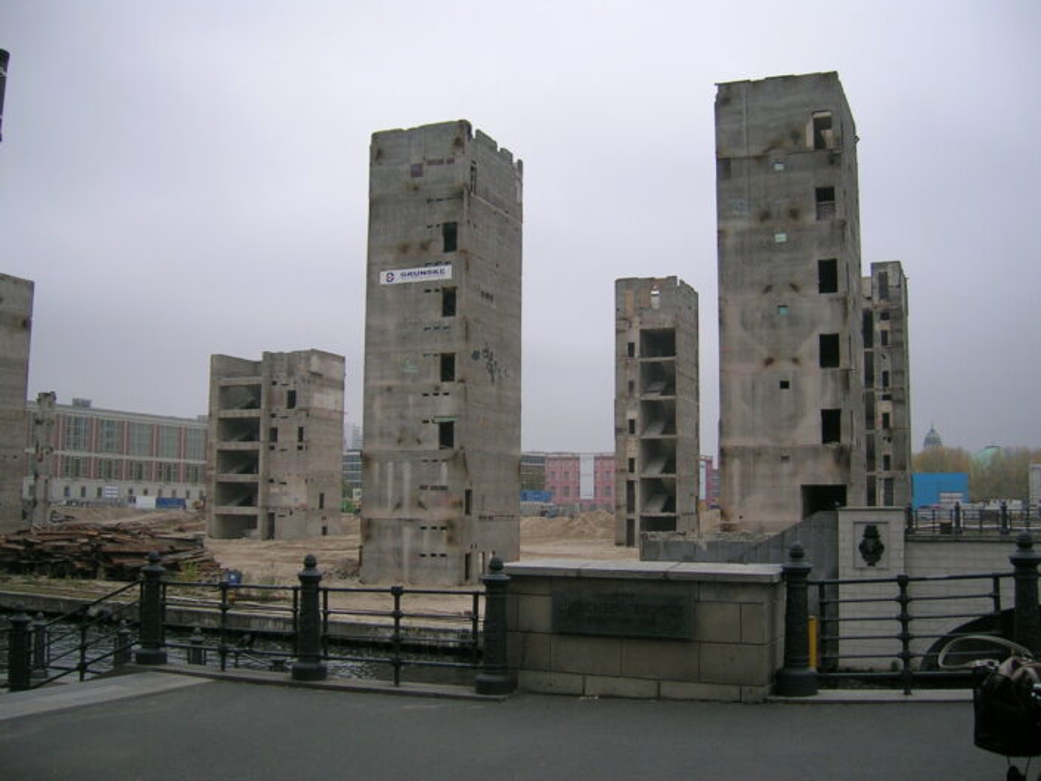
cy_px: 390
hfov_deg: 52.6
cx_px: 520
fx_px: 1053
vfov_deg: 40.7
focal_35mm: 35
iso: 50
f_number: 2.8
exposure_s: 1/370
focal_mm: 5.4
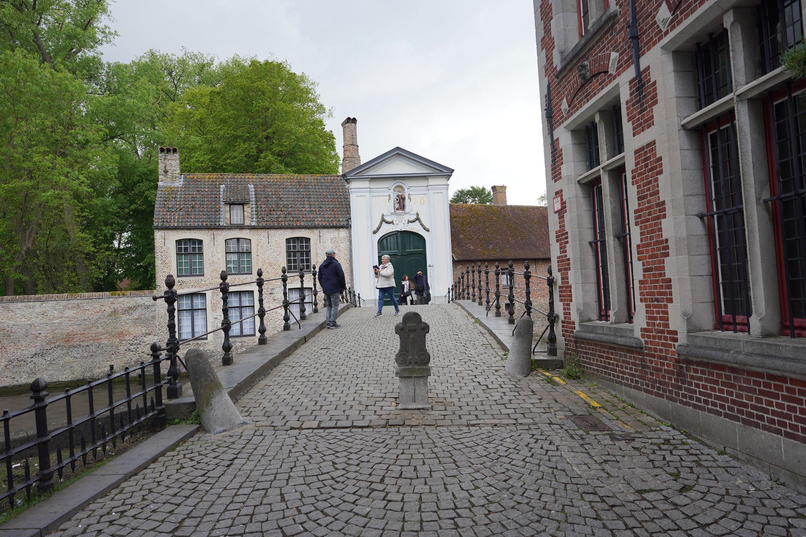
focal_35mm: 24
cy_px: 268
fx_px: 537
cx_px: 403
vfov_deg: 53.1
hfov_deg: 73.7
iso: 100
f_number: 3.5
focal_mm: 24
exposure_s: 1/100
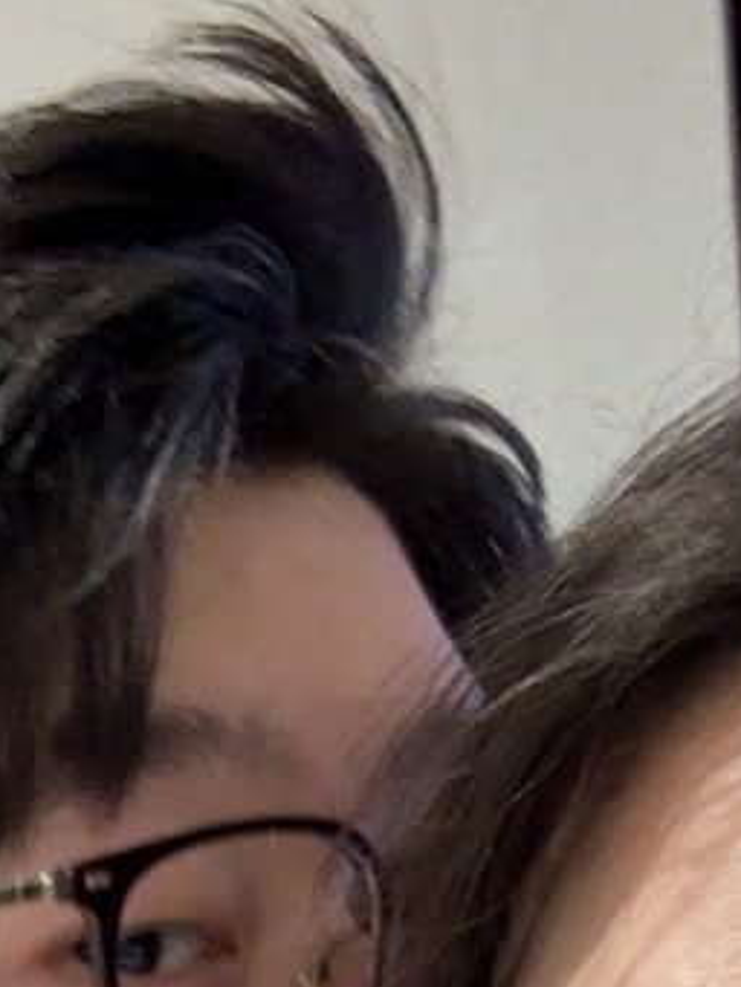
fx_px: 3024
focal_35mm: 106
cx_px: -64
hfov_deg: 13.7
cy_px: 1988
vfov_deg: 15.0
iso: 125
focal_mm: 2.69
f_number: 1.9
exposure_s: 1/50
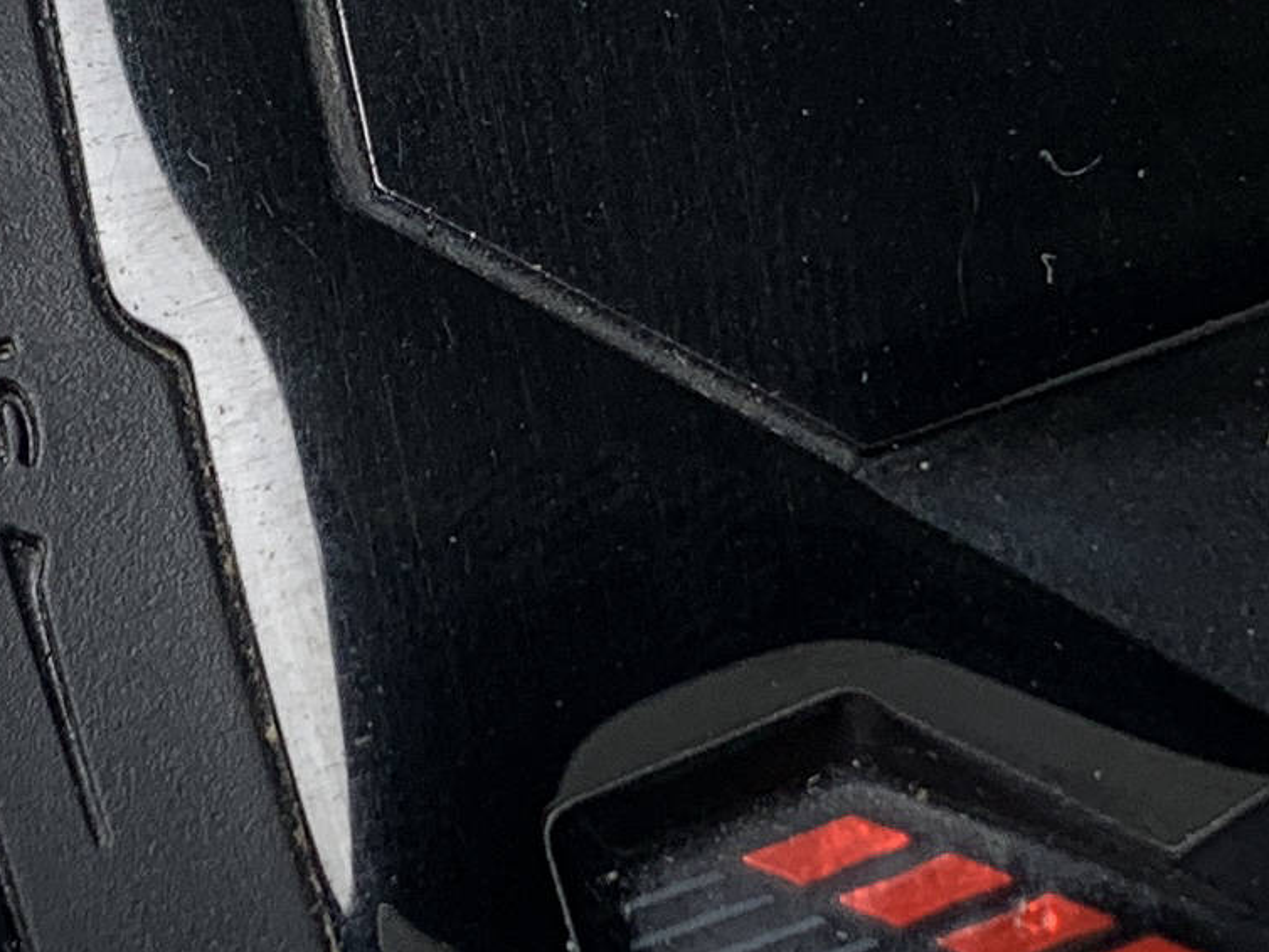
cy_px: 525
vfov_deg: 10.7
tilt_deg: -74.4
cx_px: 545
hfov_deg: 14.2
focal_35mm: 139
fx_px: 5097
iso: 25
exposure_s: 1/135
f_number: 1.8
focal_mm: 4.25
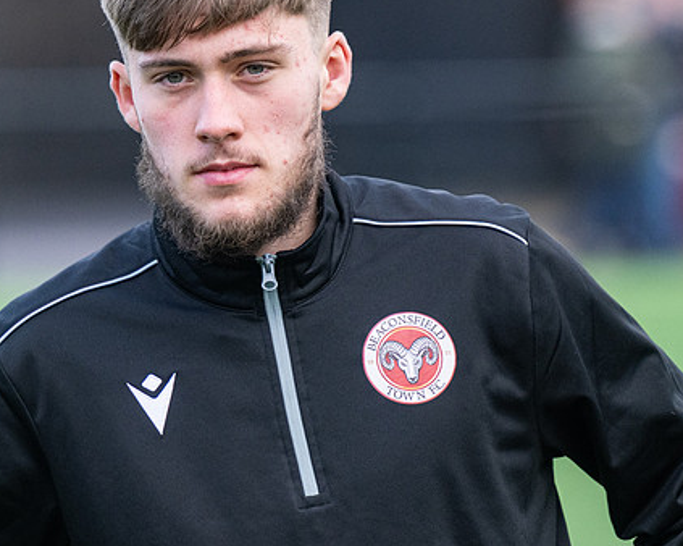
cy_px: 227
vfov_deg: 2.8
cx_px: 157
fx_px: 11214
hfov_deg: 3.5
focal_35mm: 555
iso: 800
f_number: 4
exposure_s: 1/1250
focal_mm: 230
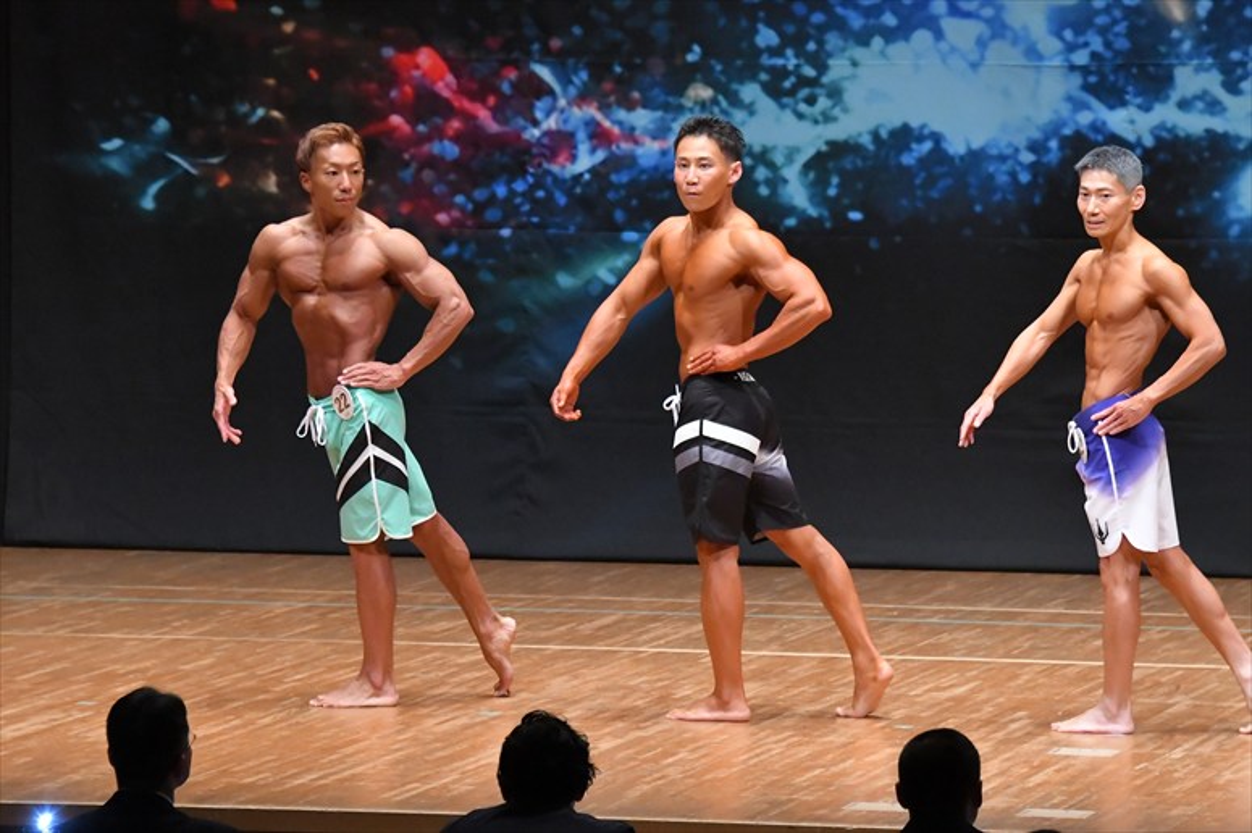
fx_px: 8343
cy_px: 416
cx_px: 626
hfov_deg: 8.6
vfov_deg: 5.7
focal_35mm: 240
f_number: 5.6
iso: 8000
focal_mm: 160
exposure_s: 1/400
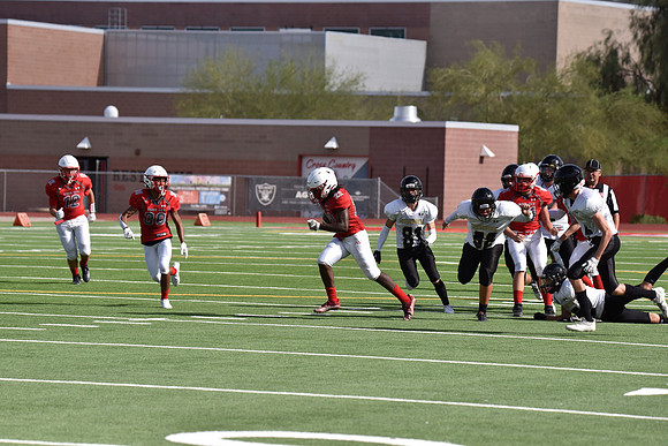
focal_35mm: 200
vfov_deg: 6.9
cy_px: 223
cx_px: 334
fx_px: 3712
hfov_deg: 10.3
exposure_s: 1/4000
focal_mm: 200
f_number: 5.6
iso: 560
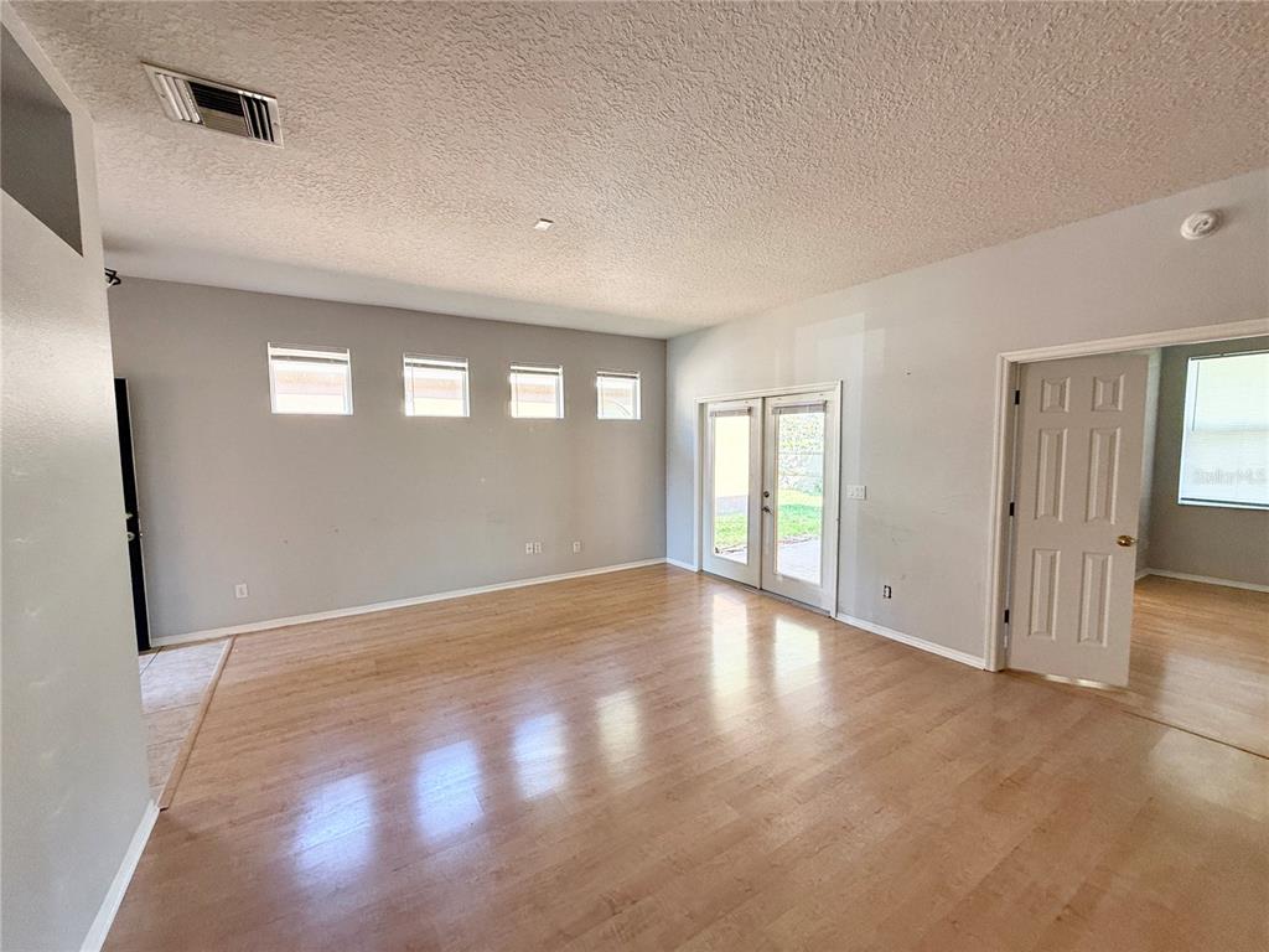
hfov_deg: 102.1
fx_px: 513
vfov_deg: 85.7
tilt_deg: -1.9
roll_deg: +1.2
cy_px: 476
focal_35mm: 14
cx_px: 634
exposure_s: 1/99
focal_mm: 2.22
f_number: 2.2
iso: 125
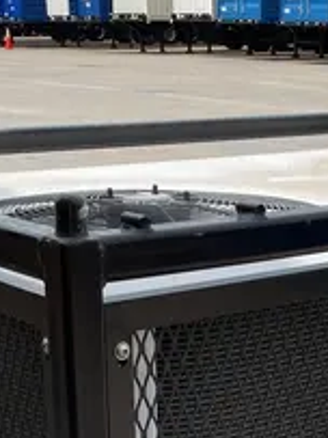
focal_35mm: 94
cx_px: 240
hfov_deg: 15.6
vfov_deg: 19.7
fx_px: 1189
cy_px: 512
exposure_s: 1/2212
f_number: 1.6
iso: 32
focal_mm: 4.2
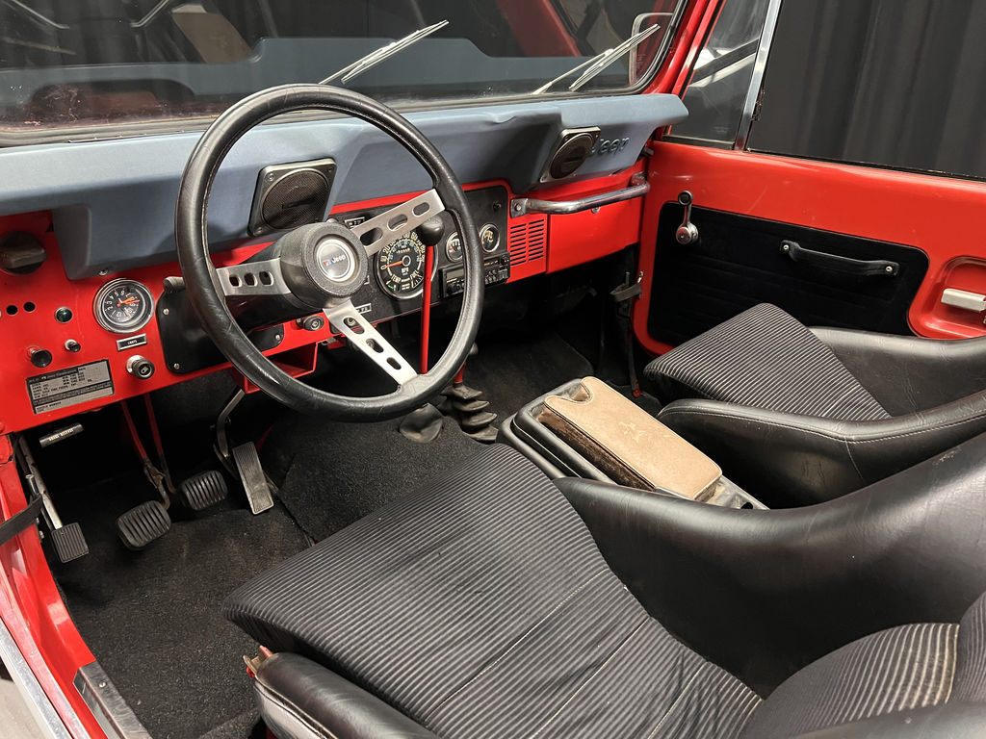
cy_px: 370
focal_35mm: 26
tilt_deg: -24.4
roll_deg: -0.5
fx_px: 741
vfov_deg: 53.1
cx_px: 493
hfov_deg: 67.3
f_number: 1.5
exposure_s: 1/33
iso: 500
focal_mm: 5.7
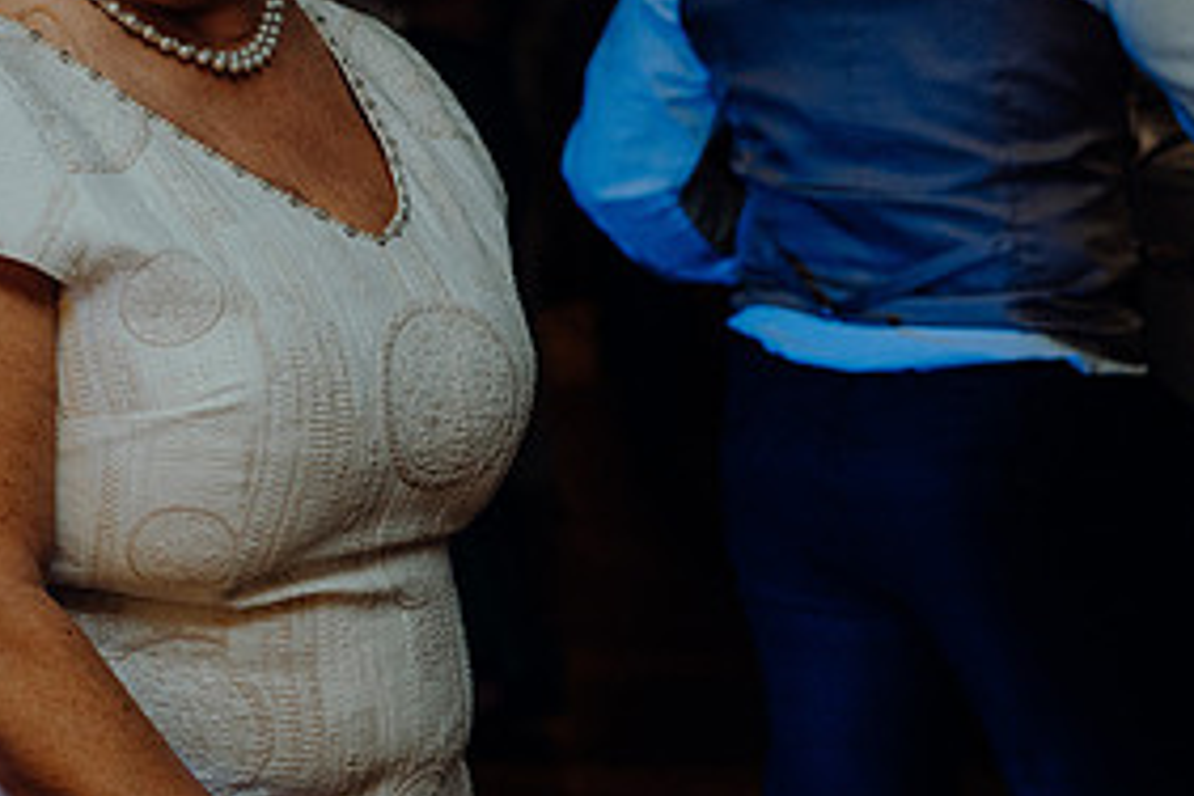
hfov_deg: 17.9
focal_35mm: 113
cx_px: 178
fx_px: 3748
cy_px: 214
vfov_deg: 12.1
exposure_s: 1/160
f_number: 3.5
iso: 2500
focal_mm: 55
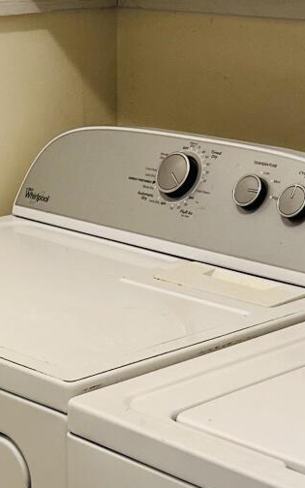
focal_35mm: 101
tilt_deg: -20.8
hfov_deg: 12.9
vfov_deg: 20.4
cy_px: 384
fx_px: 1343
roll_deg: +1.3
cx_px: 50
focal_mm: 6.86
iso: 250
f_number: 1.78
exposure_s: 1/60
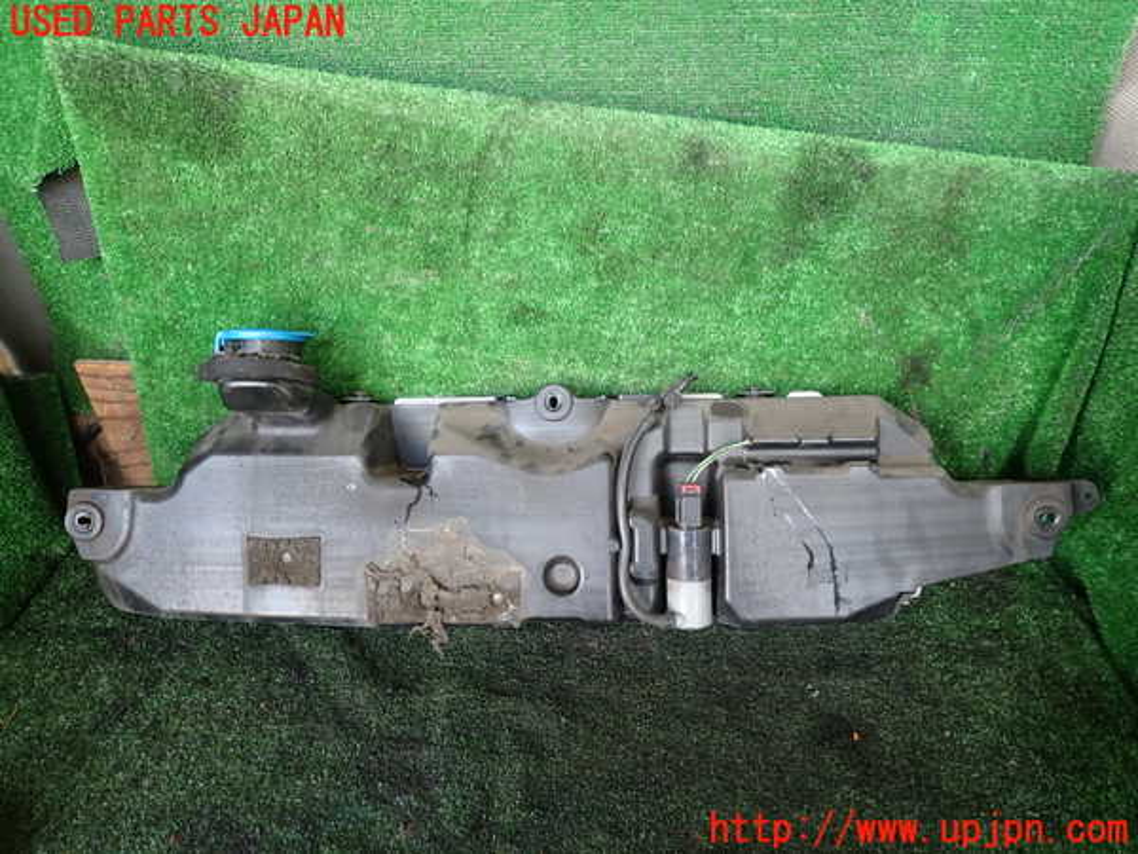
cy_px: 427
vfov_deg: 54.9
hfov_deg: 69.4
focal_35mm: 25
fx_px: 822
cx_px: 569
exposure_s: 1/60
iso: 160
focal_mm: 4.5
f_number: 2
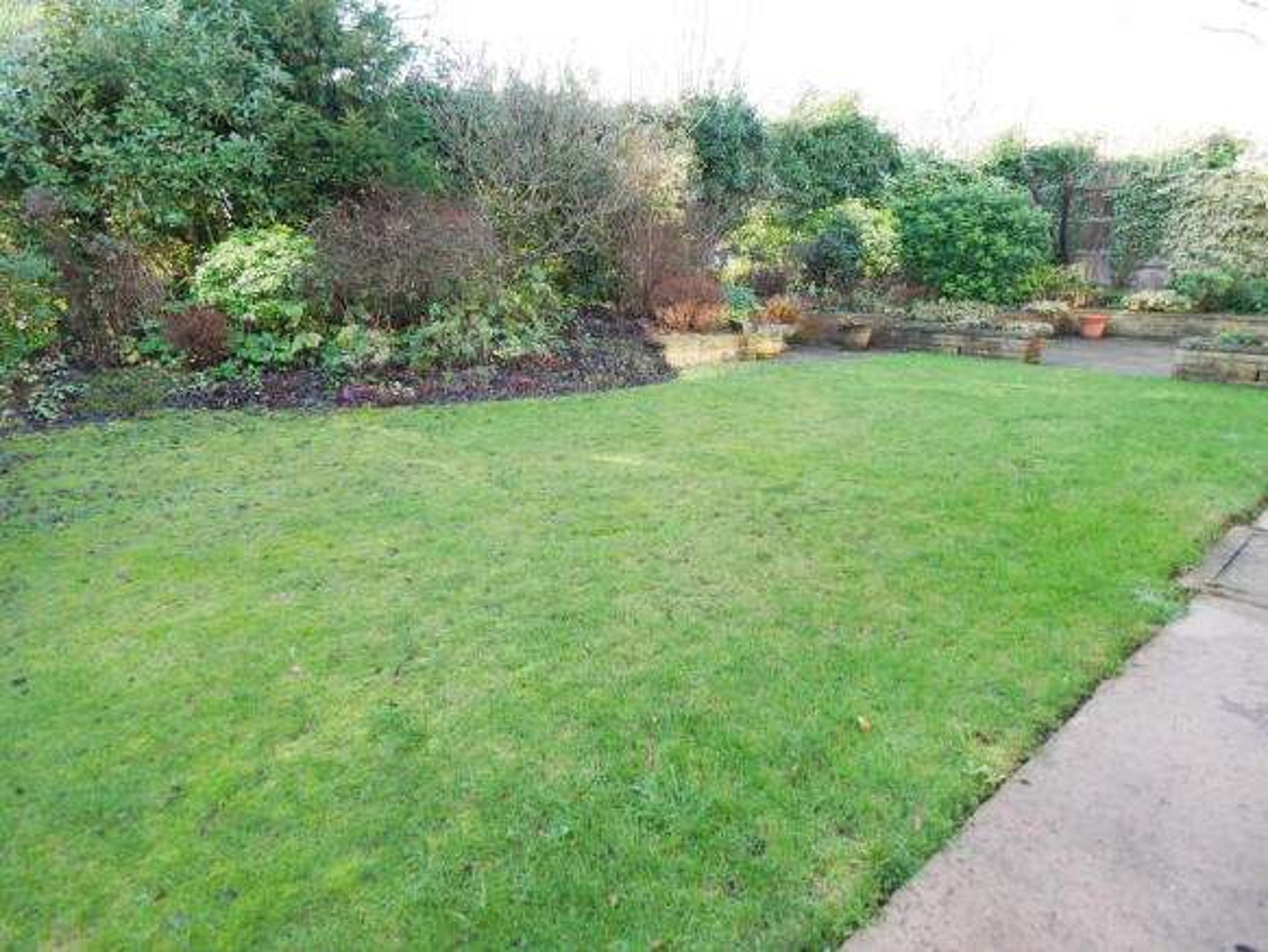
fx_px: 660
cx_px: 634
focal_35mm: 18
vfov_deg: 71.6
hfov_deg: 87.7
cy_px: 476
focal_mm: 9
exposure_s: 1/60
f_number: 4
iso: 320
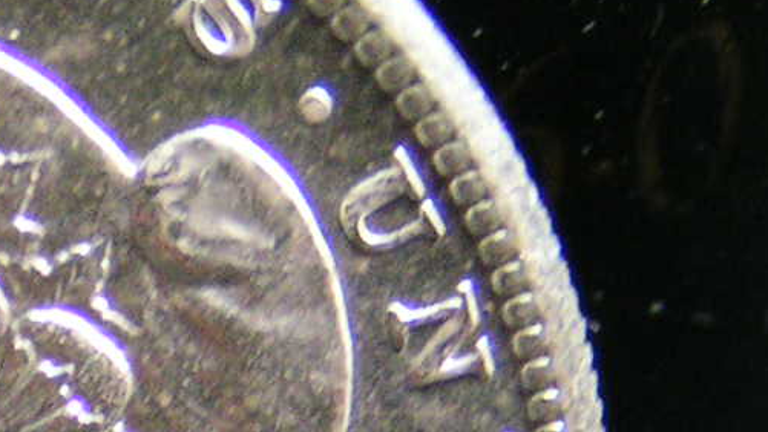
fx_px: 4460
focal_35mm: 219
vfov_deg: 5.5
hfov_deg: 9.7
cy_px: 628
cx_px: -241
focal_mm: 9.7
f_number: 3.2
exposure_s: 1/30
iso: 200
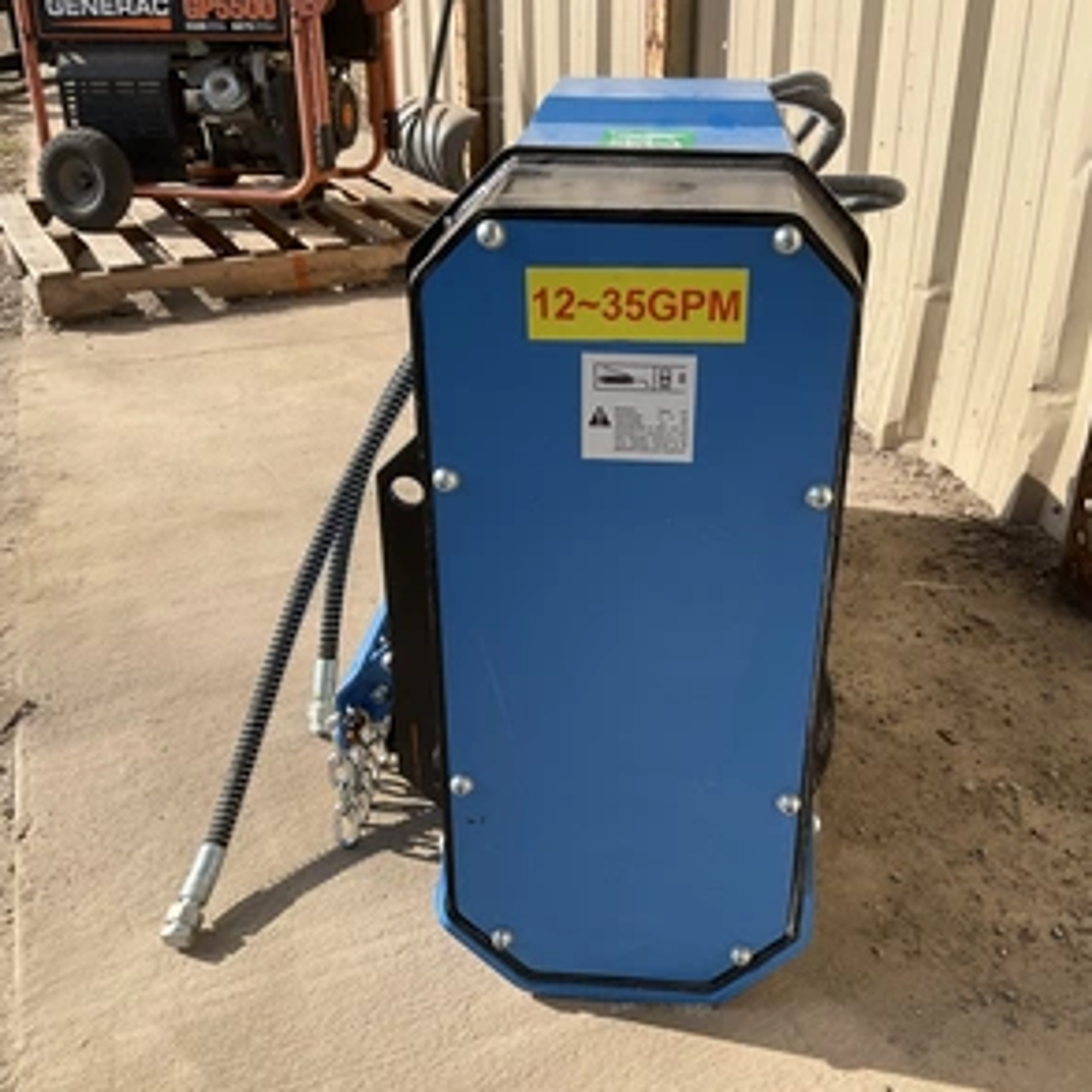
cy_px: 548
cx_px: 589
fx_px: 1249
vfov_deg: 47.2
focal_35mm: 35
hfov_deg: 47.2
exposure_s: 1/1250
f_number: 1.8
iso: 25
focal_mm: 3
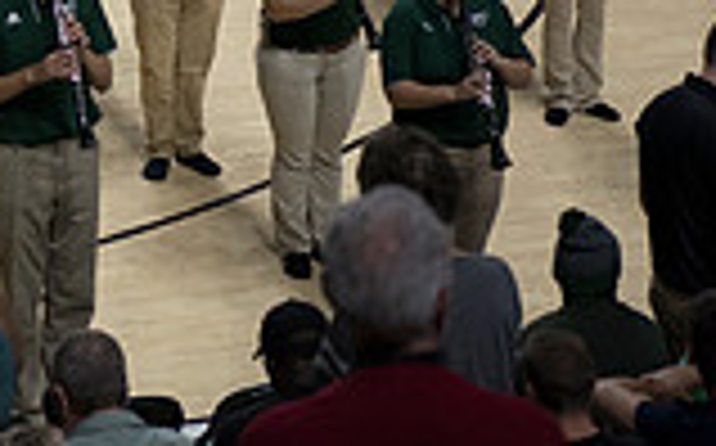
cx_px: -491
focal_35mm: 261
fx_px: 5088
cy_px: -390
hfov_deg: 7.8
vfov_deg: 4.9
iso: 2000
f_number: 2.8
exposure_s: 1/1000
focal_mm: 70
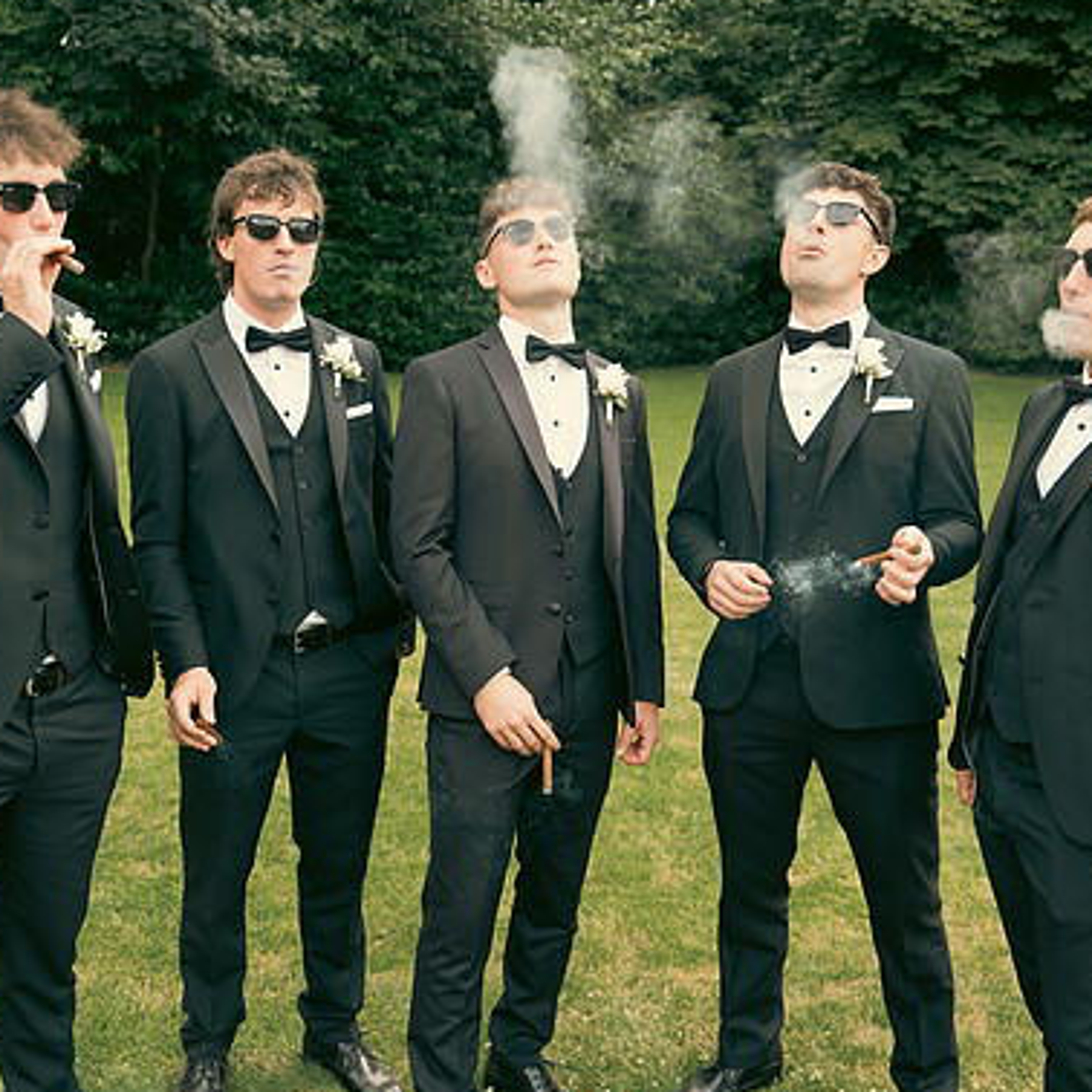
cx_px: 517
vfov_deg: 39.2
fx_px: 1535
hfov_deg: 39.2
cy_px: 539
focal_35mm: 43
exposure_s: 1/320
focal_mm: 33
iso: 200
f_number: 3.5
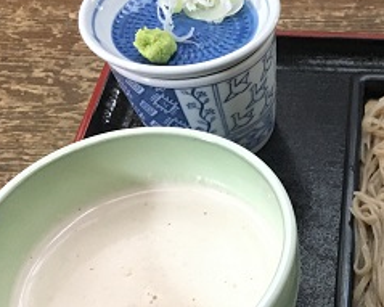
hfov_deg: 27.3
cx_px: 416
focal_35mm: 64
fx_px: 727
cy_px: 274
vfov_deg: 23.2
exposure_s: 1/20
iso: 200
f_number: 2.2
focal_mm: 4.15
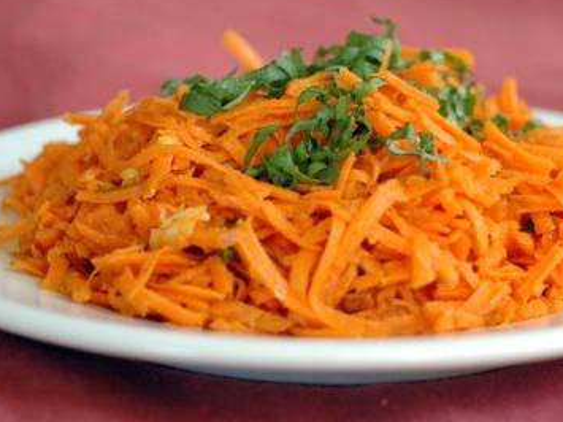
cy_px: 214
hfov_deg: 21.5
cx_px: 325
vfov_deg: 16.2
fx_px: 1480
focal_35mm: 91
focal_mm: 50
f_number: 4
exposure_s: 1/80
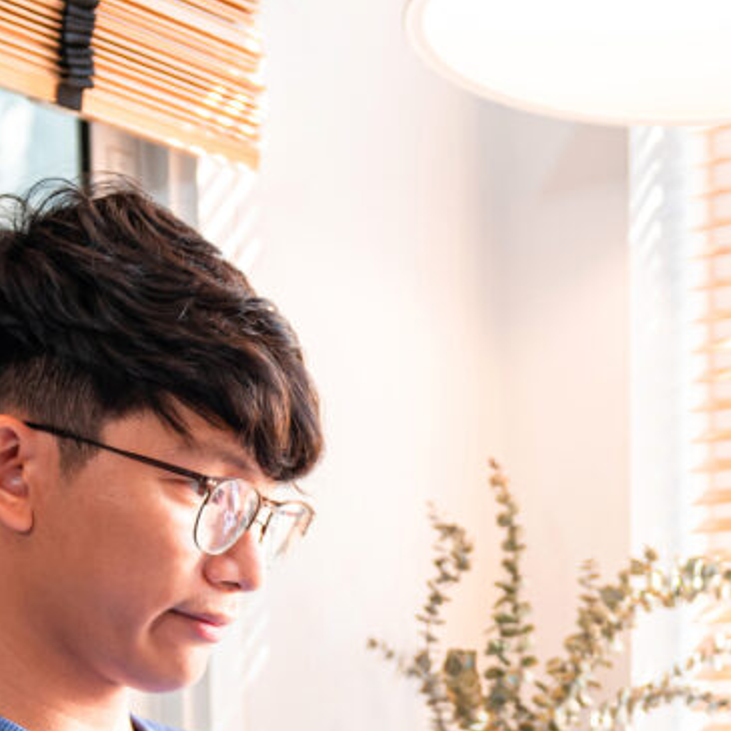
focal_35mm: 82
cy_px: 1018
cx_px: 815
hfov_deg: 20.1
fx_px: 1959
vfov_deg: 19.1
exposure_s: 1/160
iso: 320
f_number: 2.8
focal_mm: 22
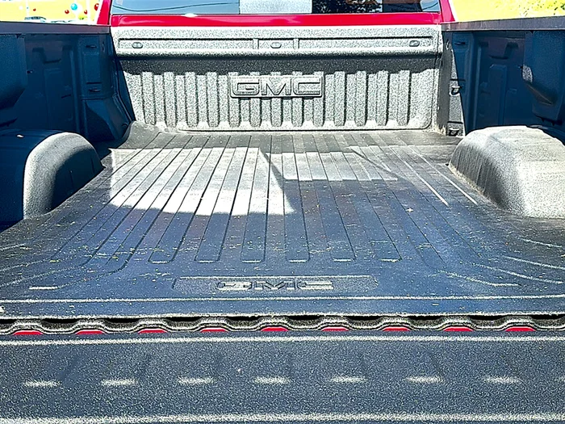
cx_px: 282
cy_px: 212
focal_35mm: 35
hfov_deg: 52.6
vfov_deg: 40.7
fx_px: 571
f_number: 1.78
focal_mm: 6.86
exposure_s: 1/1042
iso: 80
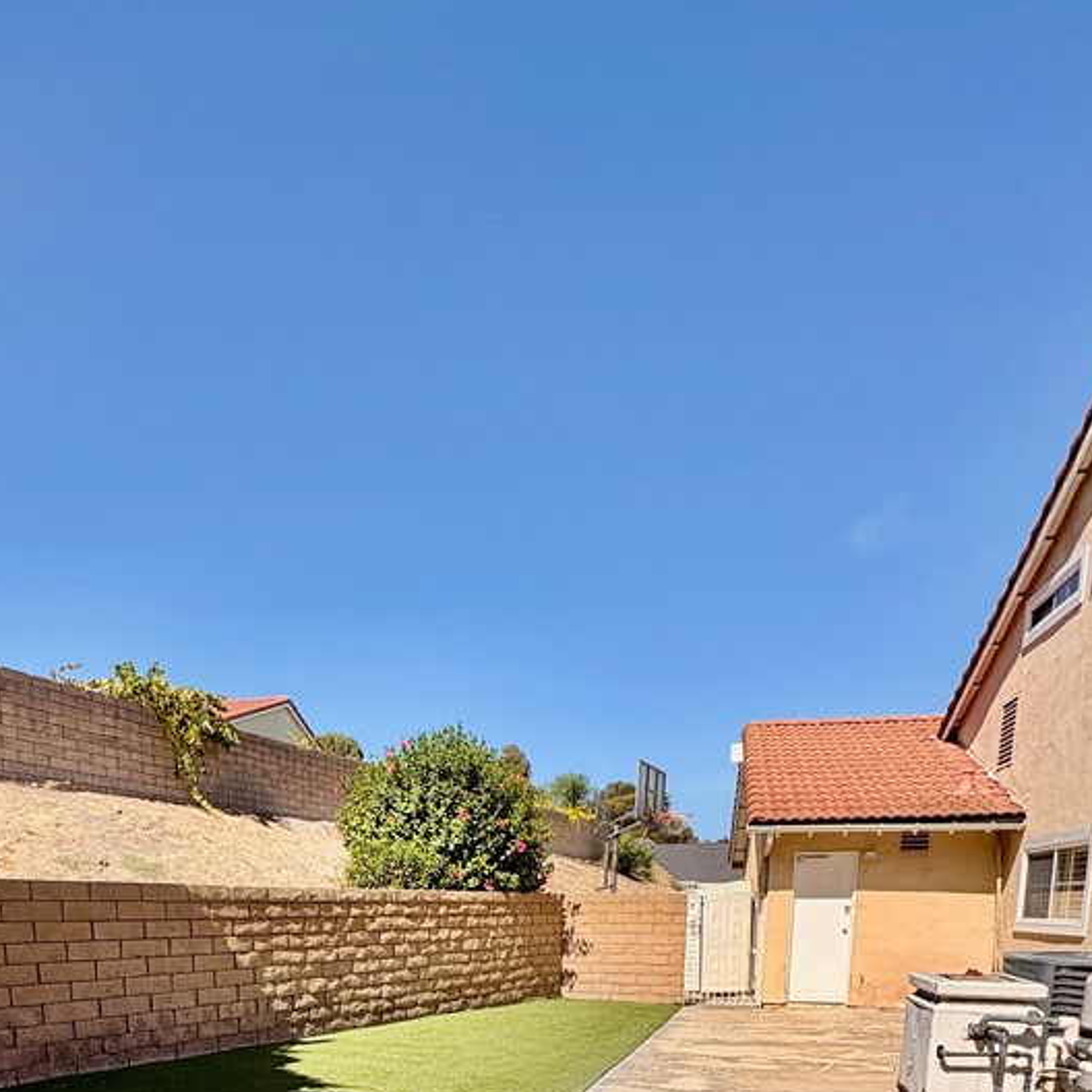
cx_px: 453
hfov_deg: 64.6
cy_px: 1038
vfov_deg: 54.1
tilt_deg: -7.9
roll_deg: -0.1
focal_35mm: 24
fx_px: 857
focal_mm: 2.22
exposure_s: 1/1927
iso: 40
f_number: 2.2
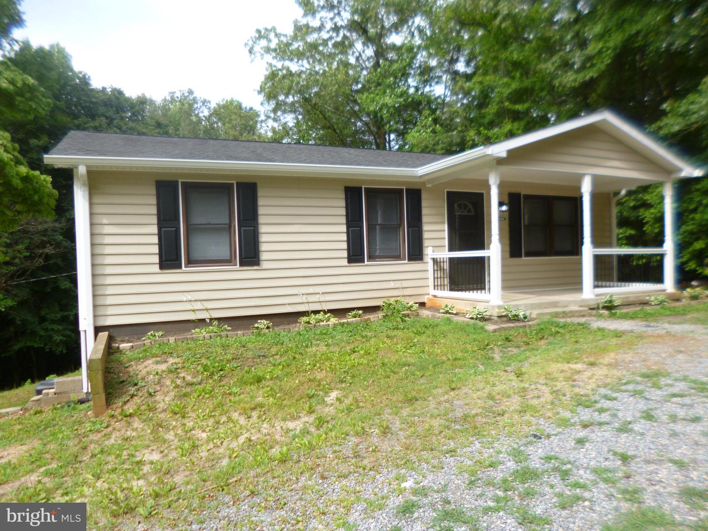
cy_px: 266
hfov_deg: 71.6
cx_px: 354
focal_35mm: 24
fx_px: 491
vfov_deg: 56.8
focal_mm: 4.3
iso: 100
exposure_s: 1/400
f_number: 2.5
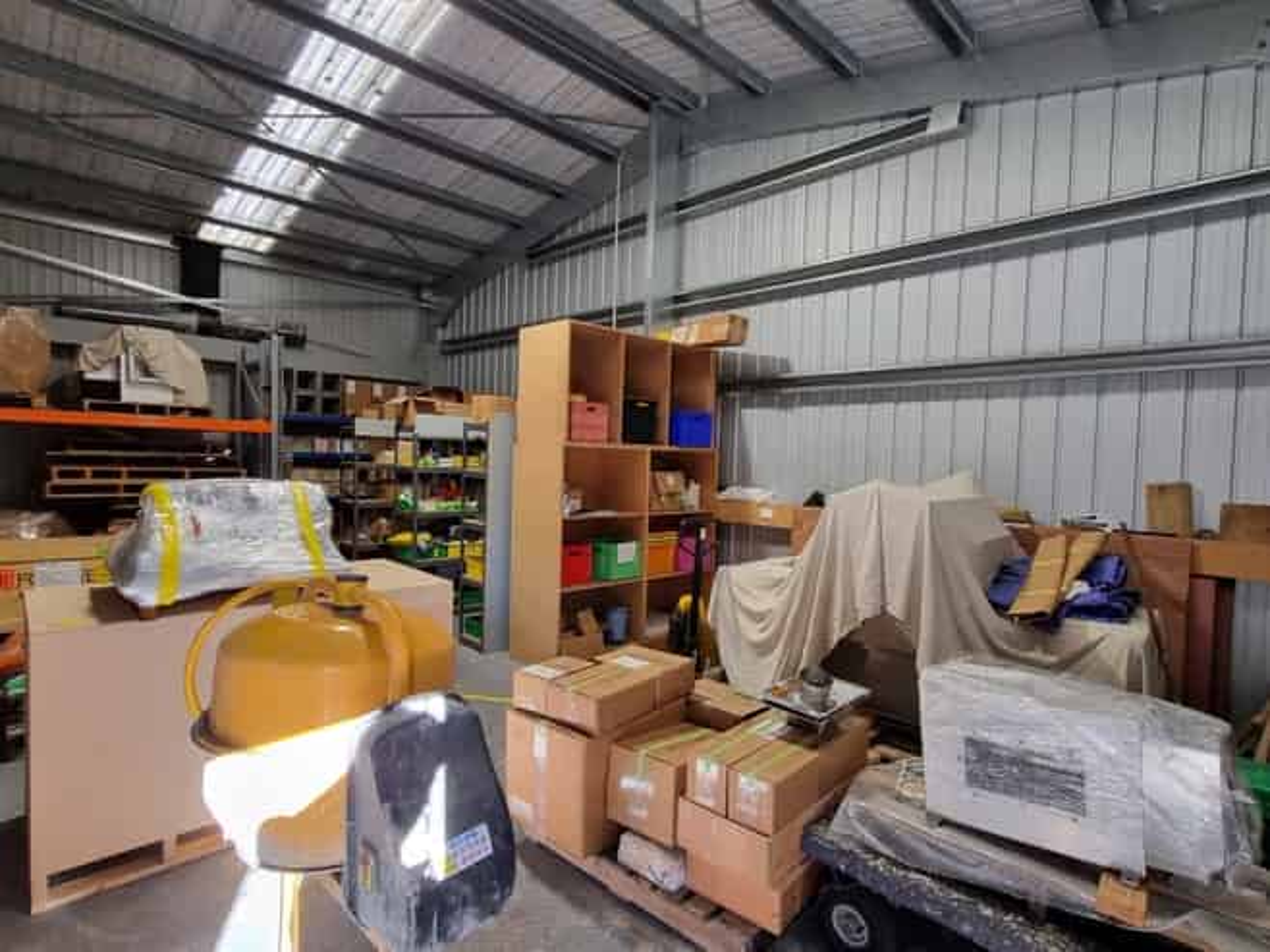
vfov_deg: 89.9
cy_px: 476
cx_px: 635
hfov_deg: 106.2
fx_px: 477
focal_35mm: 13
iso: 100
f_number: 2.2
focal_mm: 1.74
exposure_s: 1/50
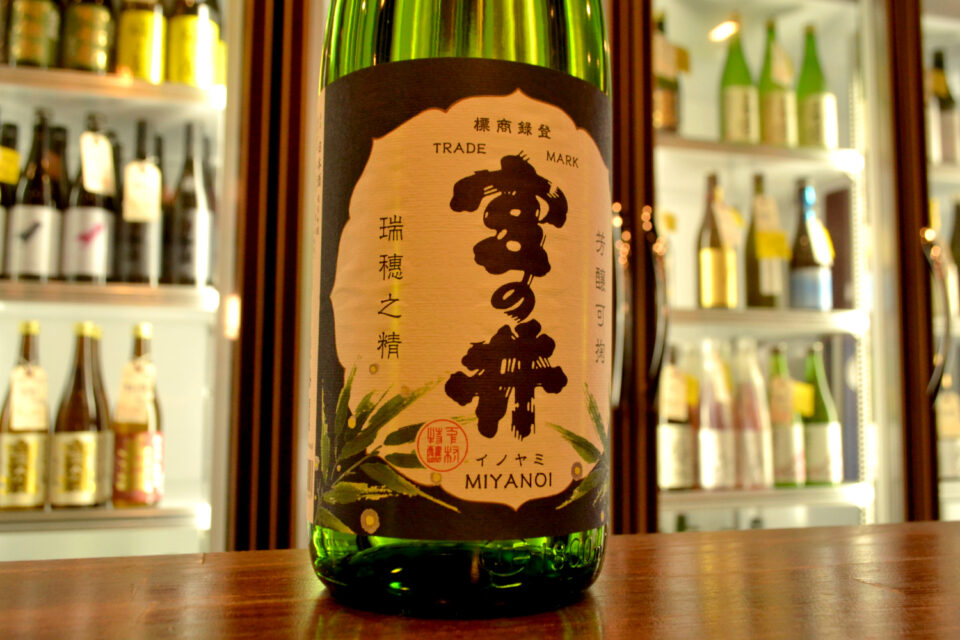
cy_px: 320
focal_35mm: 33
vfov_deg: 40.0
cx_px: 480
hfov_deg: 57.2
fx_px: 880
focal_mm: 22
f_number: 5.6
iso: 1600
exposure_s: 1/125
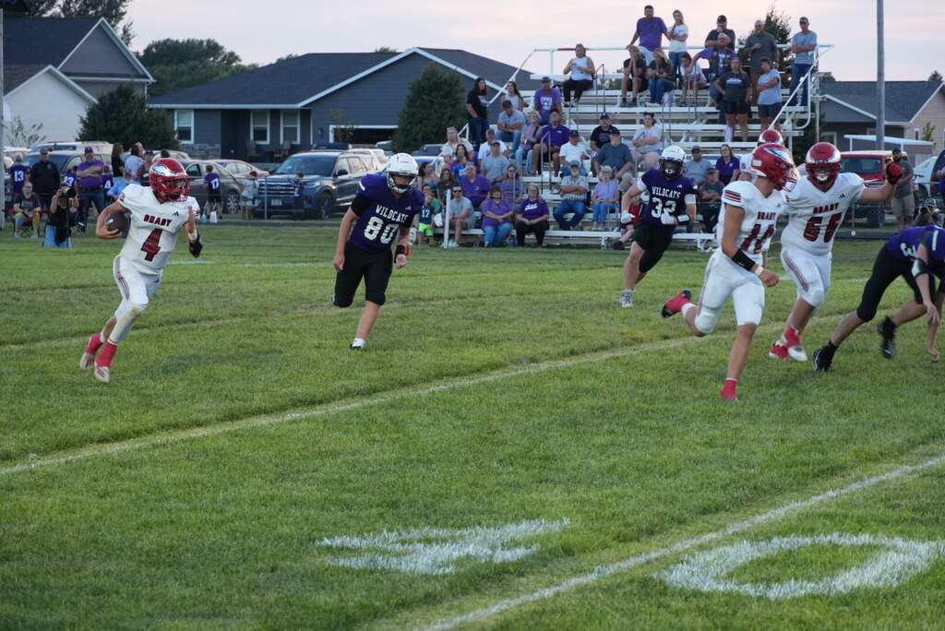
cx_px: 472
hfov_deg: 17.7
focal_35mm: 116
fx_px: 3033
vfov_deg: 11.9
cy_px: 316
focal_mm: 77
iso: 1600
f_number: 5.6
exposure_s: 1/250
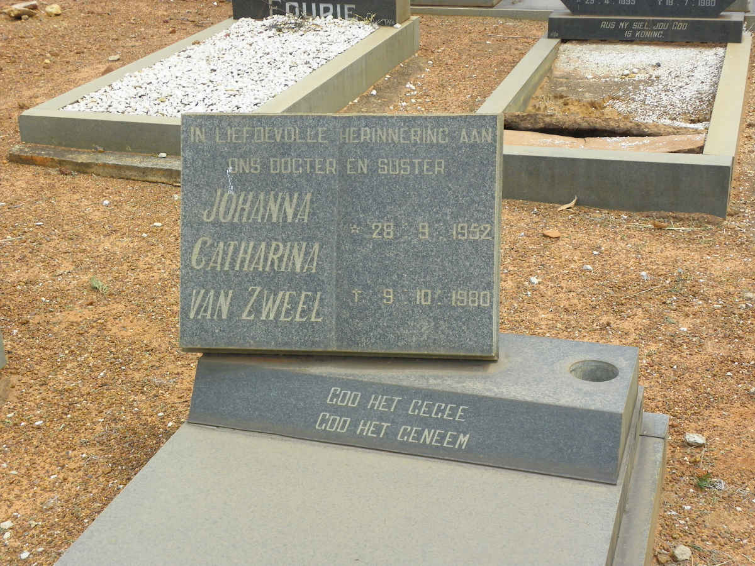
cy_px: 283
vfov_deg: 26.1
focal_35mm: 56
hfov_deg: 34.3
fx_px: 1221
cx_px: 378
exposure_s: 1/250
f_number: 4.5
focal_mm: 9.9
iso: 64
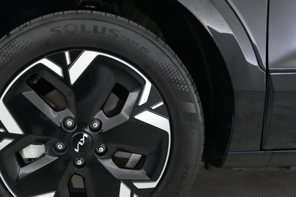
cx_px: 85
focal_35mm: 38
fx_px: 312
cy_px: 141
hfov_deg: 49.3
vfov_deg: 34.5
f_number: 2.8
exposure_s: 1/160
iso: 8000
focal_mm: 24
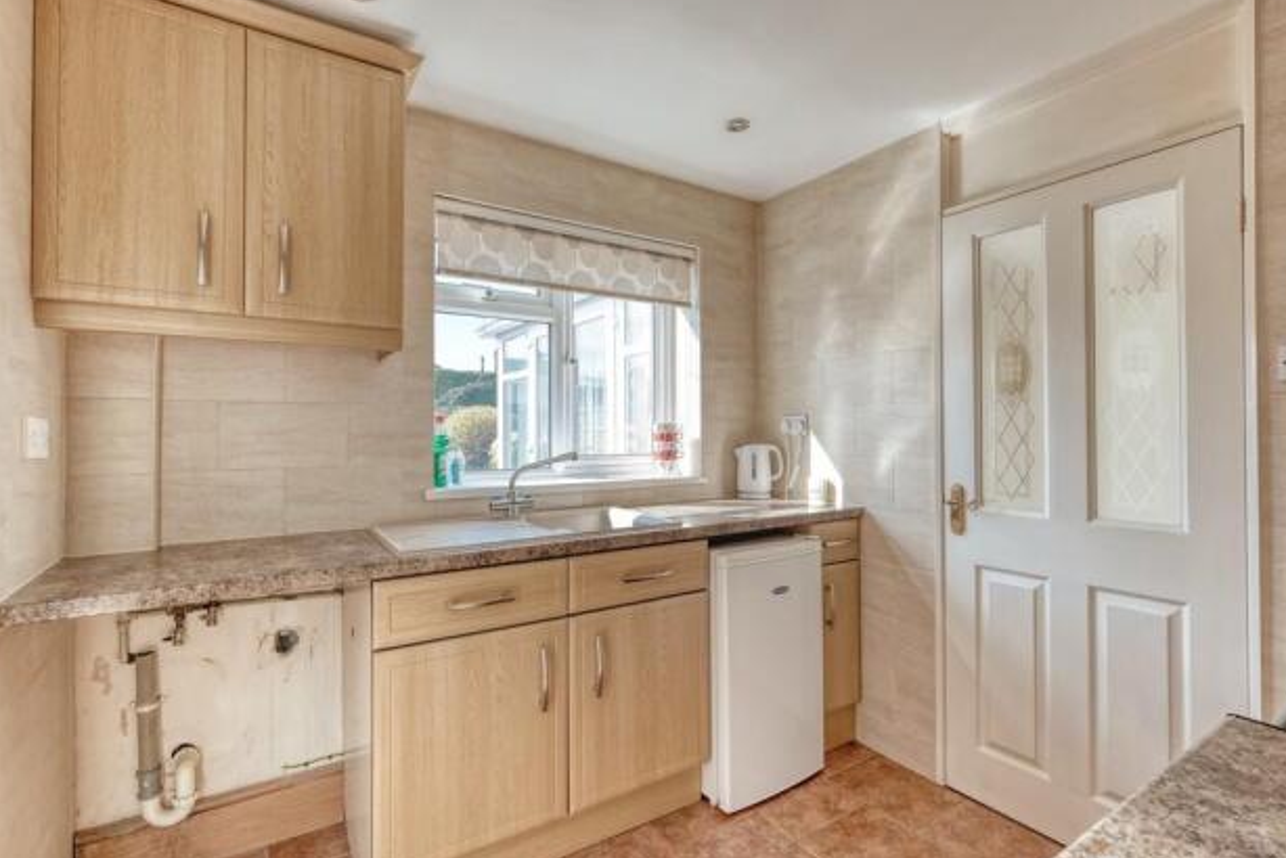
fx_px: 572
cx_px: 665
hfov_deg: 96.7
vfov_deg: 73.8
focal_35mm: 16
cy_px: 424
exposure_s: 1/40
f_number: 8
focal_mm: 10
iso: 250
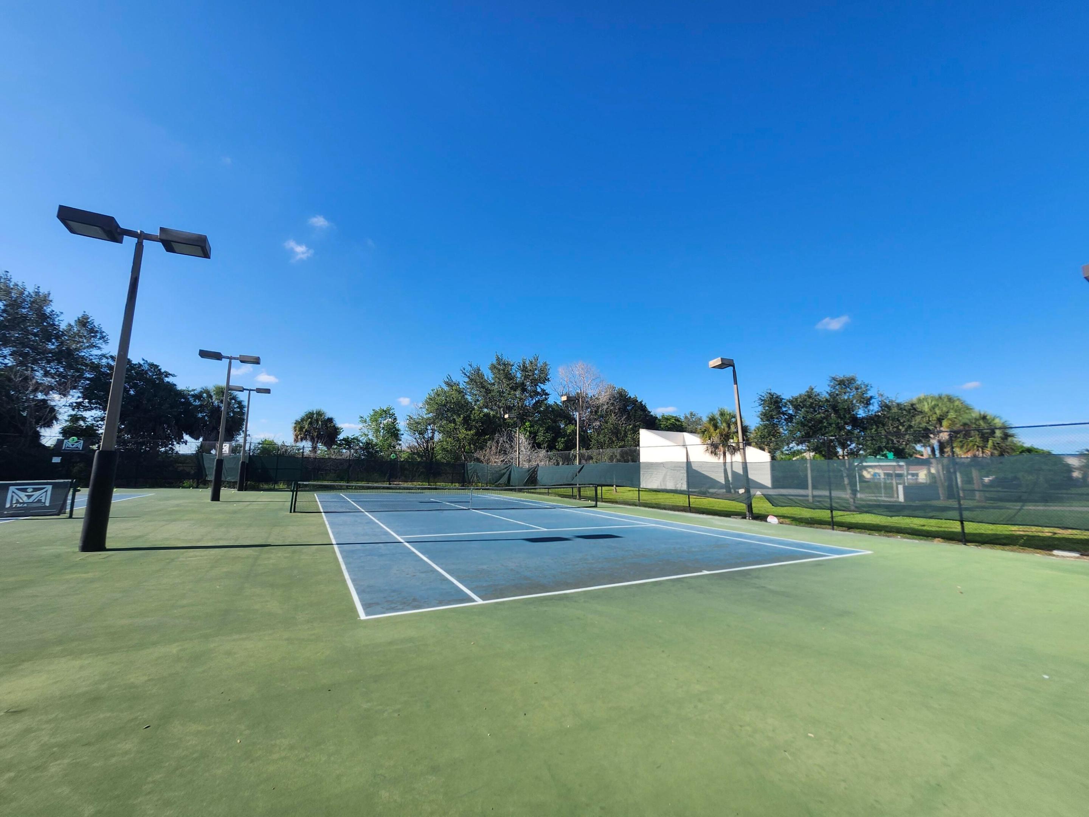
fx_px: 409
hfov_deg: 106.2
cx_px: 544
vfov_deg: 89.9
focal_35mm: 13
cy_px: 408
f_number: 2.2
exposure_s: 1/1304
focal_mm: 1.74
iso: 40
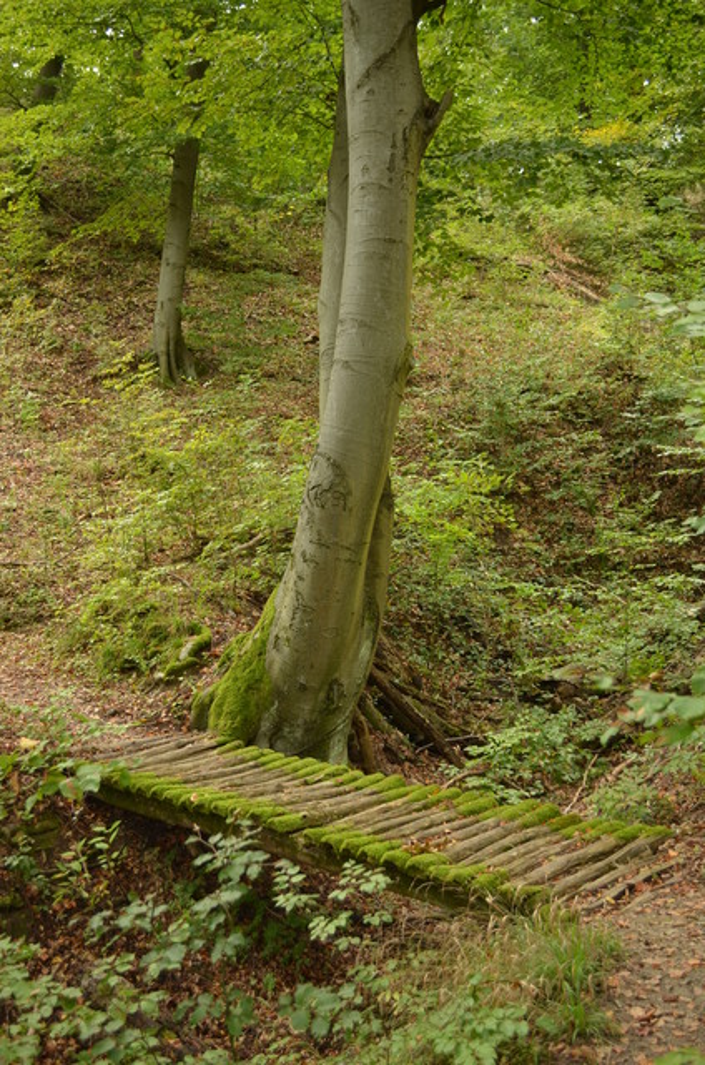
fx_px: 1328
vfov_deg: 43.7
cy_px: 532
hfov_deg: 29.7
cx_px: 352
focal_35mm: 45
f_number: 4.5
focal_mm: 30
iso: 500
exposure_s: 1/80
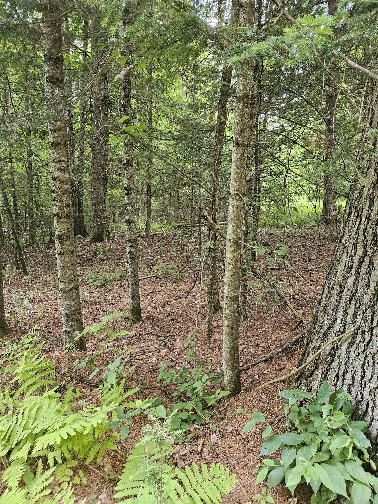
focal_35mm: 23
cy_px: 252
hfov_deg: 58.9
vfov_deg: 73.9
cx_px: 189
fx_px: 335
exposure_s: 1/120
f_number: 1.8
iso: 500
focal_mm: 5.4
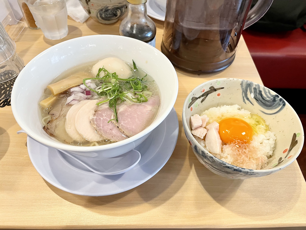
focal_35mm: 26
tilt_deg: -51.2
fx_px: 230
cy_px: 115
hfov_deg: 67.3
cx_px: 153
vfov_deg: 53.1
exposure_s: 1/60
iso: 160
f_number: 1.6
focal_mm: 4.2
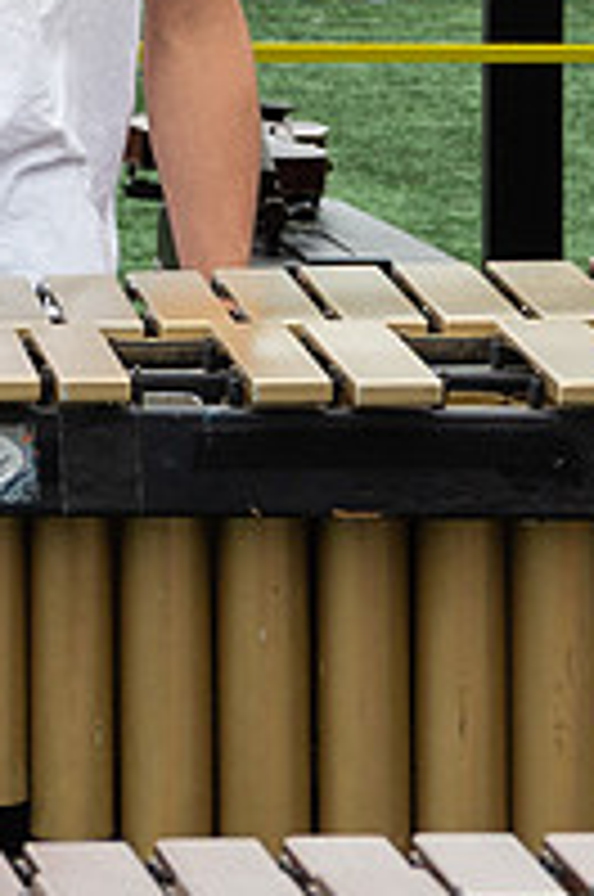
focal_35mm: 345
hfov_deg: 4.0
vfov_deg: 5.9
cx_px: -22
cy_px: -459
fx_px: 8568
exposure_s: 1/640
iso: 1000
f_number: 9
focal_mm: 70
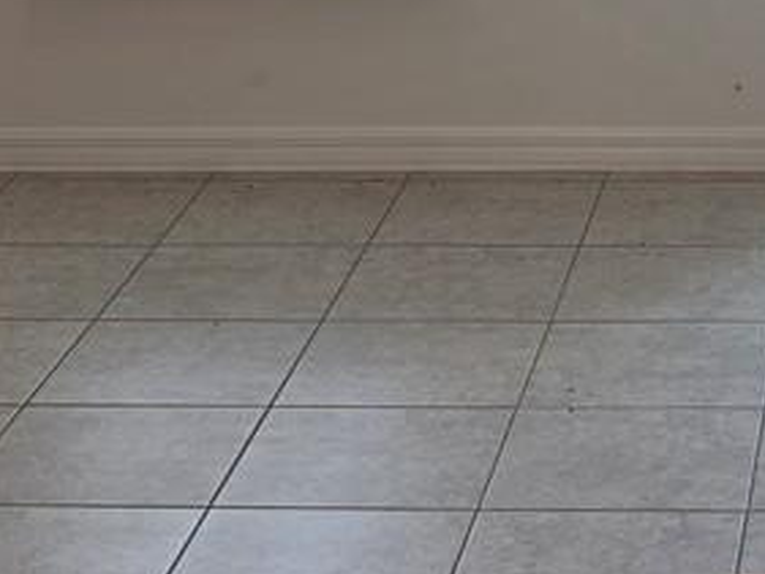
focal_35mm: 131
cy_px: -1045
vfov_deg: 9.4
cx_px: 841
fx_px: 2896
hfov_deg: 14.7
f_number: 1.4
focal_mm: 6.5
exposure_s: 1/120
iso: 16
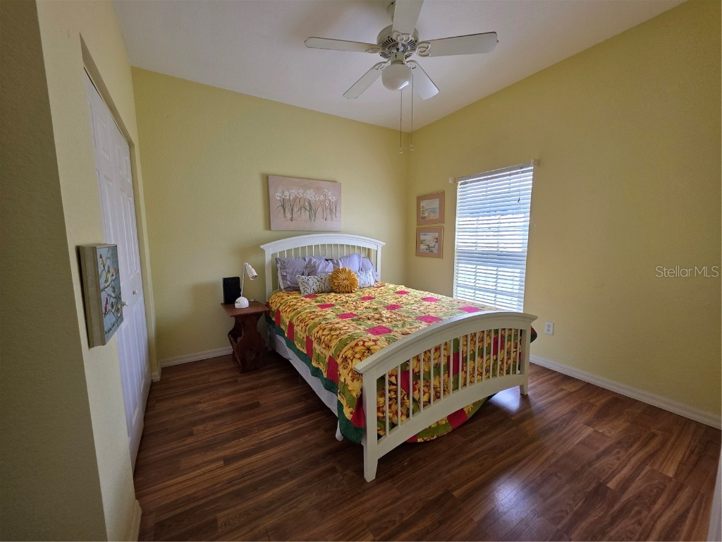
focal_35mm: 13
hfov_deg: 106.2
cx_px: 361
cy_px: 271
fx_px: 271
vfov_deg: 89.9
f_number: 1.9
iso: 50
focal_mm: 2.2
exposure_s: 1/120
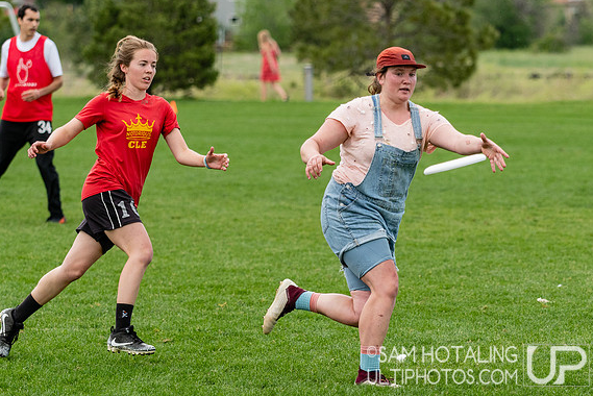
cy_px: 181
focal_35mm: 231
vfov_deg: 6.0
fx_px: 3807
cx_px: 406
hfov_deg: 8.9
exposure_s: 1/2500
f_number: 2.8
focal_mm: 110
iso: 320
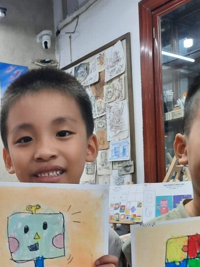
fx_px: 354
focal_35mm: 46
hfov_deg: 30.5
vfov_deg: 39.7
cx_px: 31
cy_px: 211
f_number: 2
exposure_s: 1/50
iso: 125
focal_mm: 4.6
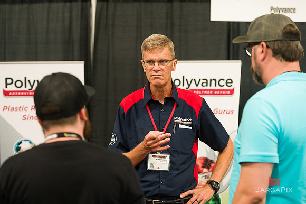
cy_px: 102
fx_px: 731
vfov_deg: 15.9
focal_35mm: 86
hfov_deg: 23.7
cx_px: 153
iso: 2000
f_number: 3.2
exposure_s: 1/125
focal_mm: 86
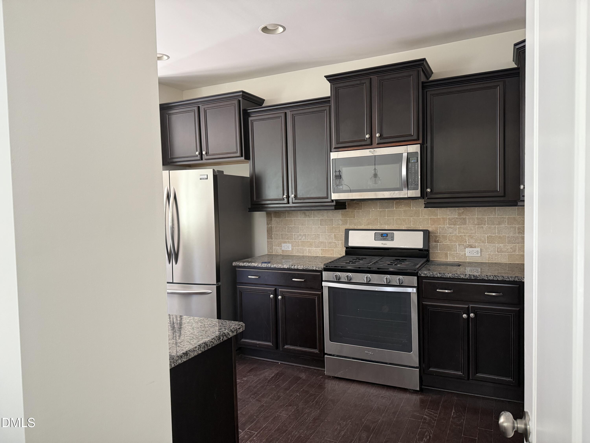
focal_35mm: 24
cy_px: 222
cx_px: 295
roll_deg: +1.2
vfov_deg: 56.8
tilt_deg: -1.7
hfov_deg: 71.6
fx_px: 409
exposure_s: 1/60
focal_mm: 6.76
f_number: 1.78
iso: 250
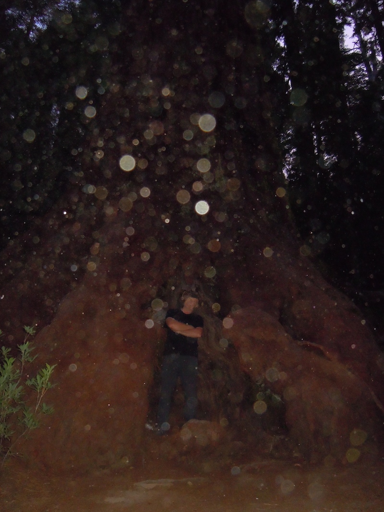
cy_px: 256
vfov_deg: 60.0
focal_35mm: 30
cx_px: 192
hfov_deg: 46.8
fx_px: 444
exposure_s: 1/30
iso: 800
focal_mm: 5.4
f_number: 3.5
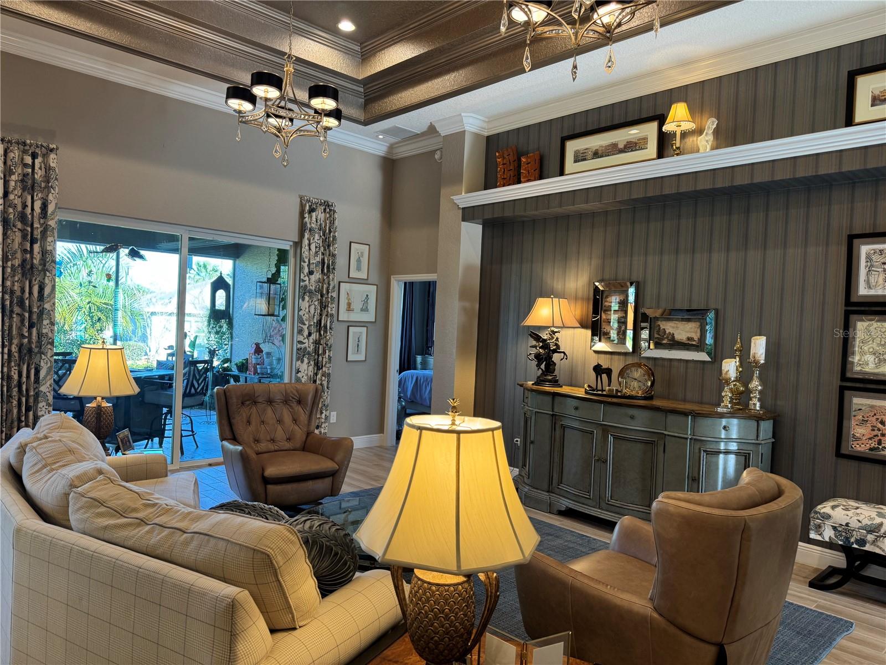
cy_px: 332
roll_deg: -2.5
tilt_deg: -1.4
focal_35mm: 24
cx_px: 443
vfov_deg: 56.8
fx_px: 614
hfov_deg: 71.6
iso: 100
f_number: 1.78
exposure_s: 1/60
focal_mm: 6.76
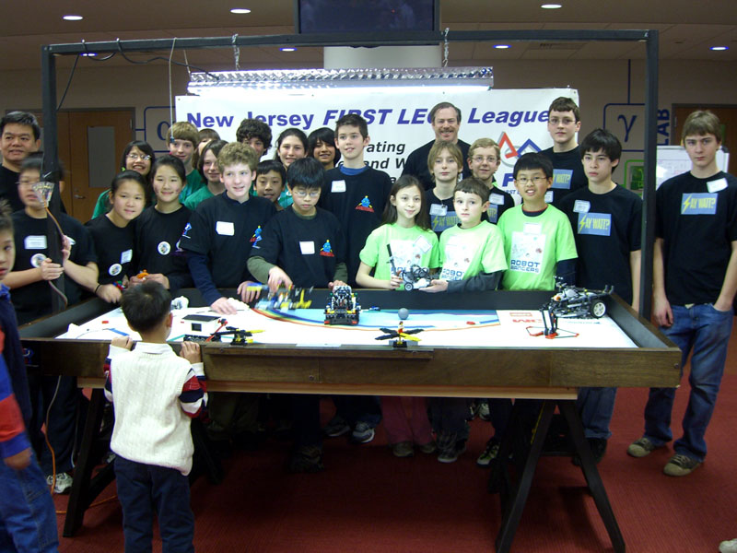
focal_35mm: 38
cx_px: 368
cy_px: 276
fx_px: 809
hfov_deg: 49.0
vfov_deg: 37.7
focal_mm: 7.9
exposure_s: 1/25
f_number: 2.8
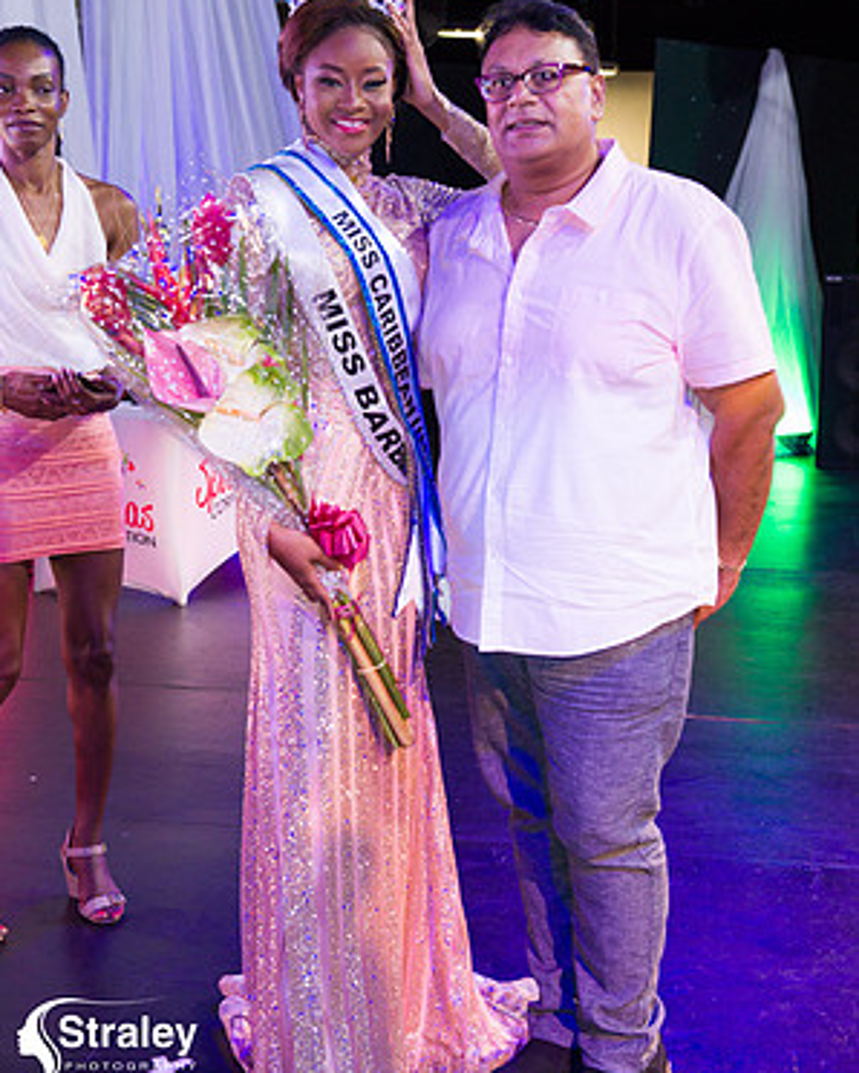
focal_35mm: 59
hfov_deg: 25.8
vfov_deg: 31.9
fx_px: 1873
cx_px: 430
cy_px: 450
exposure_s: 1/160
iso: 4000
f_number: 5
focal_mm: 52
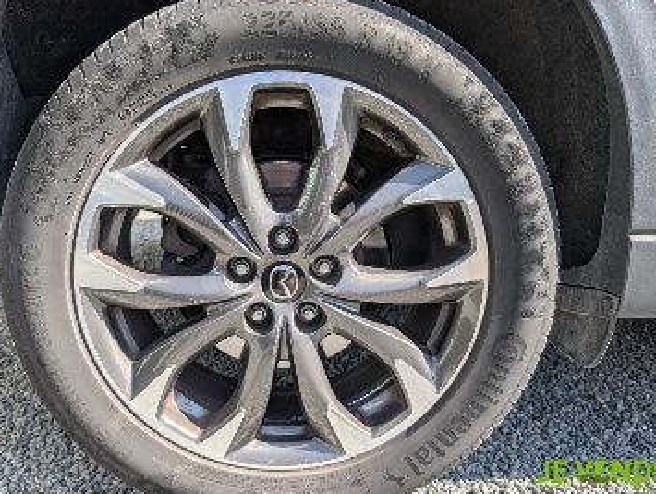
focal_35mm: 28
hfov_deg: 63.3
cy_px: 241
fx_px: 531
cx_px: 298
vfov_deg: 49.8
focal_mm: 6.9
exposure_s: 1/2237
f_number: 1.68
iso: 20
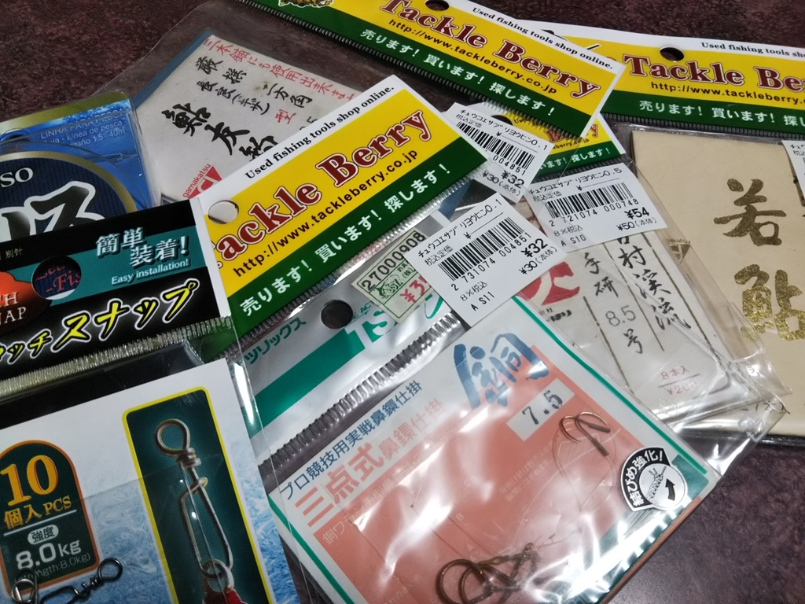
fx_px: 698
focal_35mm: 30
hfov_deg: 60.0
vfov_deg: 46.8
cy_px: 302
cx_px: 402
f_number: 2.2
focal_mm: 4
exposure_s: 1/30
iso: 50
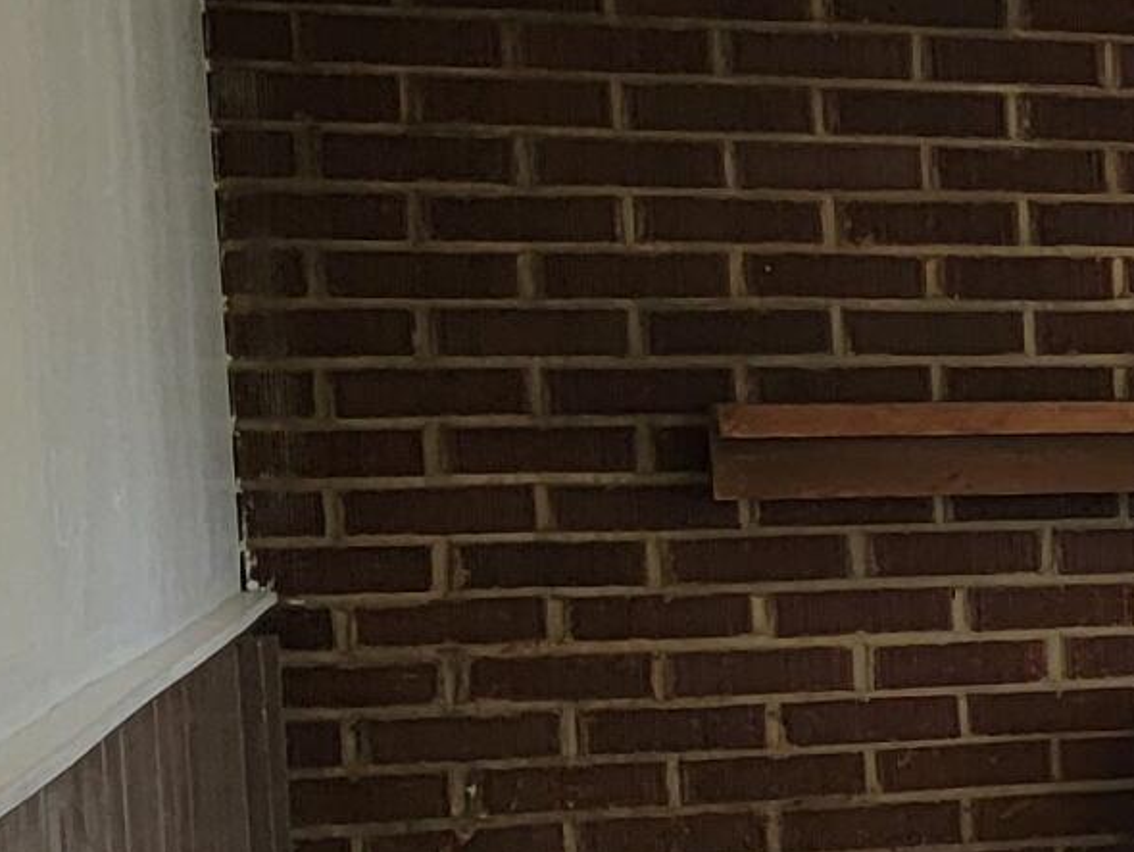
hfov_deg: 12.4
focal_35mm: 122
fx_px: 3998
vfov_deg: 12.1
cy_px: 794
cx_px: 2800
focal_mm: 6.7
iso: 125
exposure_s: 1/120
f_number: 1.8
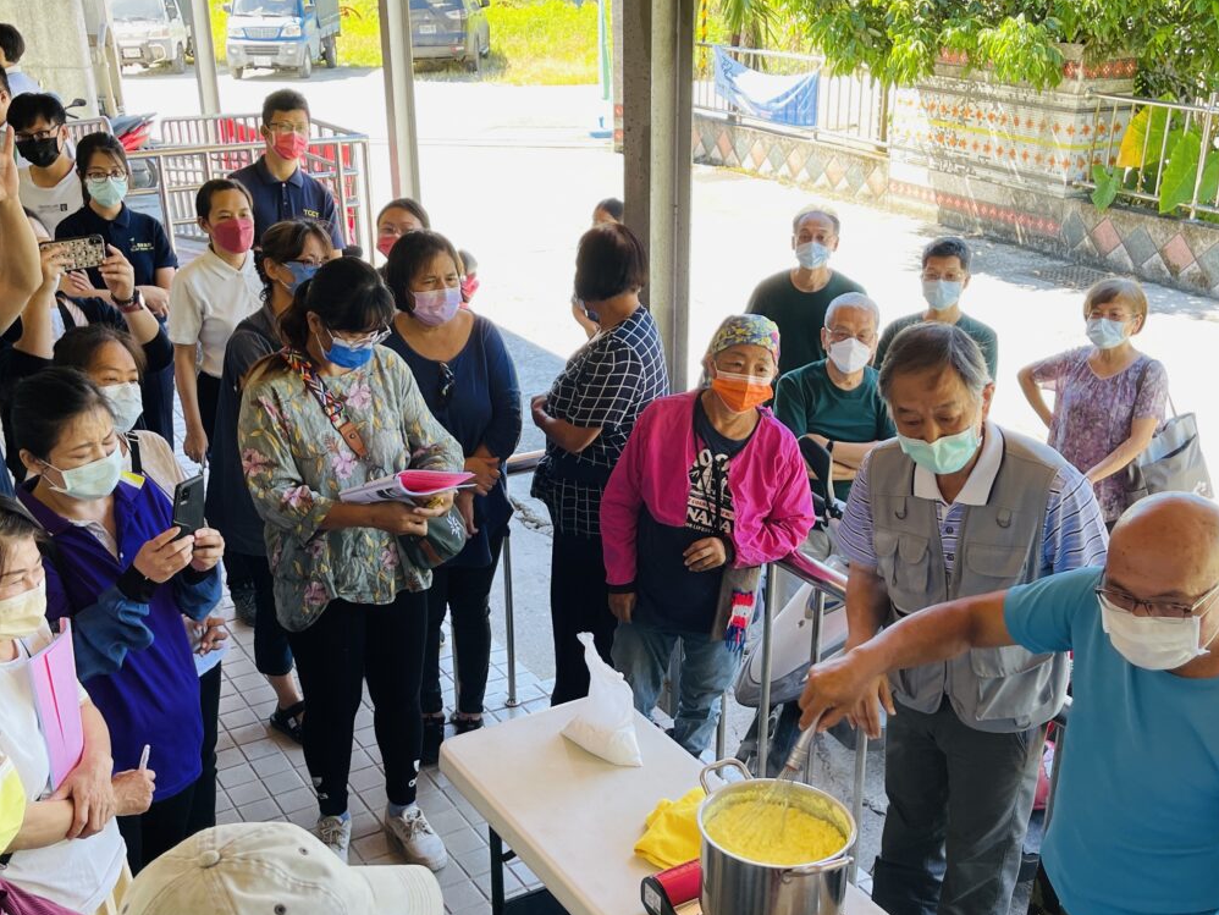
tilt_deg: -24.9
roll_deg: +0.5
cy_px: 536
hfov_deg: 46.8
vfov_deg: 35.9
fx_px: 1409
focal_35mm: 40
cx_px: 605
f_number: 1.6
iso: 32
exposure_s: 1/140
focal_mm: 5.1
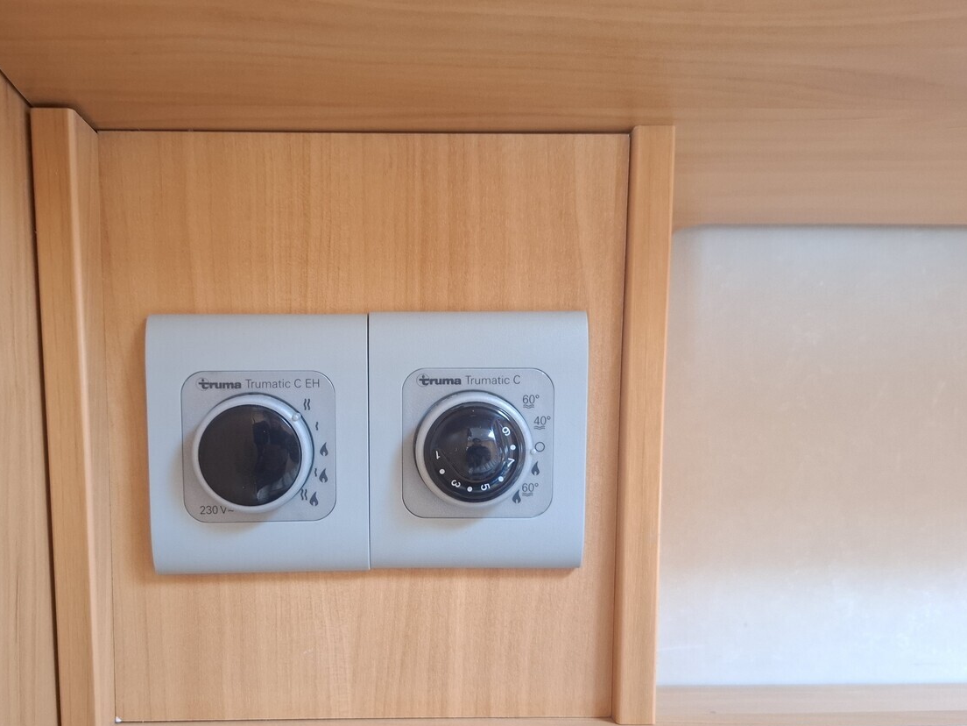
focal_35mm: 30
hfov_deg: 59.7
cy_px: 445
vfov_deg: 46.5
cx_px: 418
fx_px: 838
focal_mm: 5.54
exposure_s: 1/33
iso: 250
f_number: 1.8
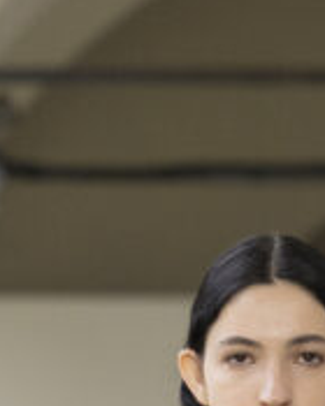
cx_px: 268
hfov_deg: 2.7
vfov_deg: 3.3
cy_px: 1158
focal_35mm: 583
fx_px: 7010
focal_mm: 106
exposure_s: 1/1000
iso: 800
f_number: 4
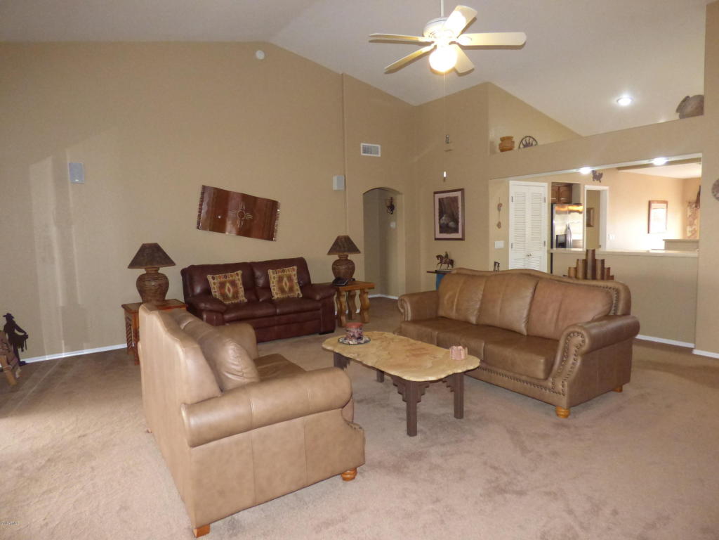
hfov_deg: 81.7
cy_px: 270
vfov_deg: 66.0
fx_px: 415
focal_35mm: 20
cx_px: 360
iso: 800
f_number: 2.8
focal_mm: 3.58
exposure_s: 1/125
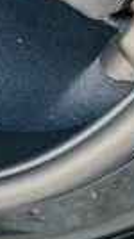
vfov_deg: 23.4
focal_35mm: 91
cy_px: 128
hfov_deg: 11.0
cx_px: -198
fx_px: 577
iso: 100
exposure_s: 1/60
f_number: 1.8
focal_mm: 3
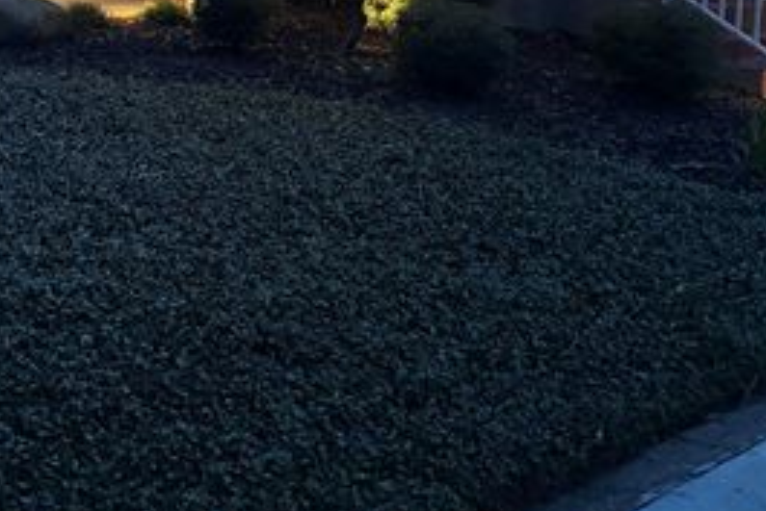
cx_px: 182
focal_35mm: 51
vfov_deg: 25.1
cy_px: -13
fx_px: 1086
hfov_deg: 37.8
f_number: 1.6
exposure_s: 1/30
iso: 800
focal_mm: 5.96
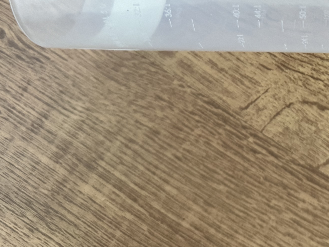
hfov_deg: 33.2
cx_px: 341
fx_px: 494
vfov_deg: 26.1
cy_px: -18
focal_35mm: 52
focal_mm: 6.76
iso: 500
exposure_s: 1/60
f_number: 1.78
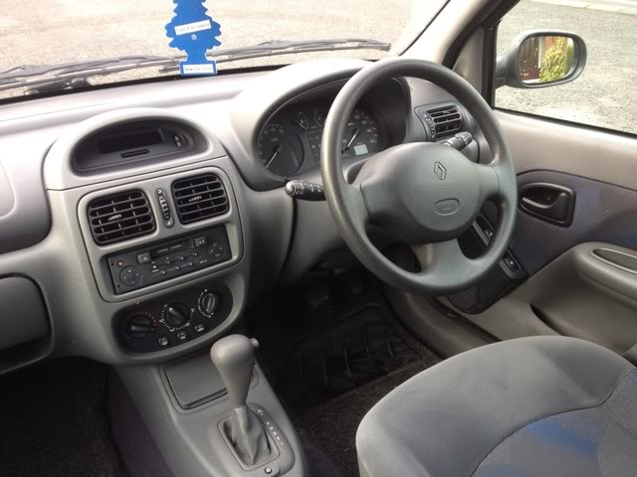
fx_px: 644
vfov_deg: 40.7
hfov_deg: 52.6
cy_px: 238
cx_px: 318
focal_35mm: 35
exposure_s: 1/30
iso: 64
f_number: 2.4
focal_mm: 4.3
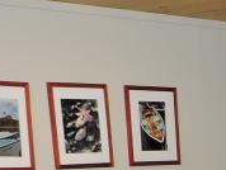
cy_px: 325
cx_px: 456
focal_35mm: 138
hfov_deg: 12.5
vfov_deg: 10.1
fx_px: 902
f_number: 3
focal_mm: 4.3
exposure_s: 1/30
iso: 200
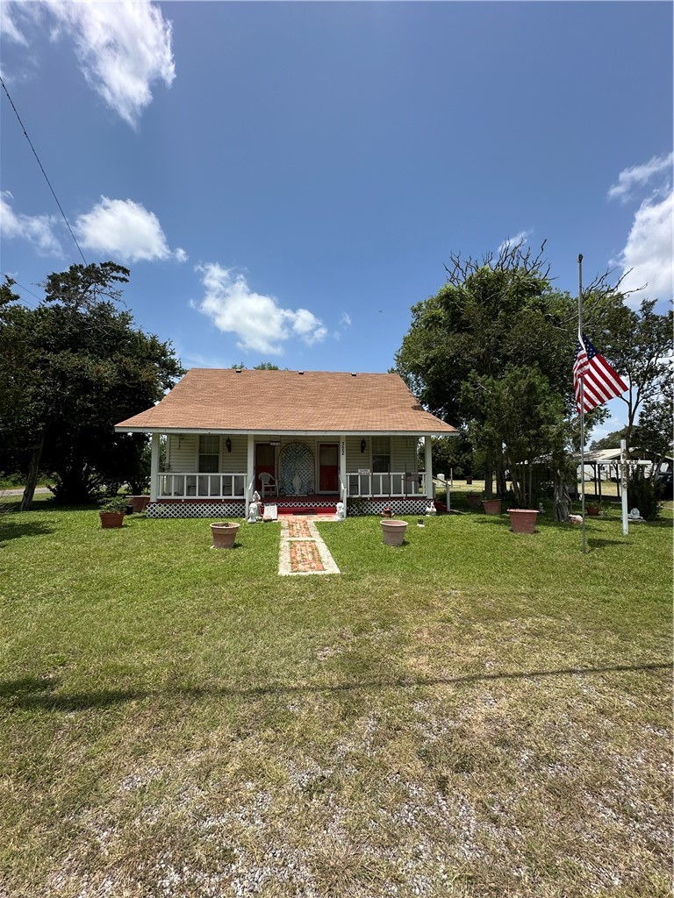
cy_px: 449
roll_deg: -0.8
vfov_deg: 102.1
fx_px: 363
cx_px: 337
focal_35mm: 14
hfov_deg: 85.7
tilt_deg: +3.9
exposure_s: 1/2174
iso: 40
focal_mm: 2.22
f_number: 2.2
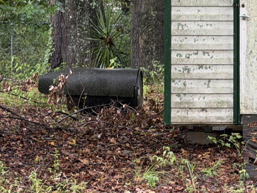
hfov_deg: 11.6
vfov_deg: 8.9
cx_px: 315
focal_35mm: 166
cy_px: 66
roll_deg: -1.0
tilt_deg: -3.9
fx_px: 1233
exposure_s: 1/60
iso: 200
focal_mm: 6.76
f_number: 1.78
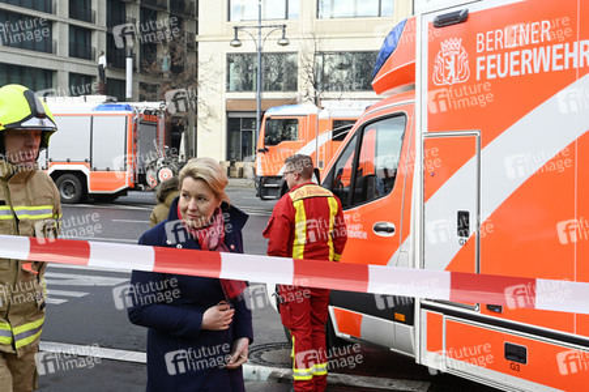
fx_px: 719
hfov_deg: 44.5
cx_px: 294
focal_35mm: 44
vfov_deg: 30.5
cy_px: 196
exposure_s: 1/320
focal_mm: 44
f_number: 13
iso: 2000
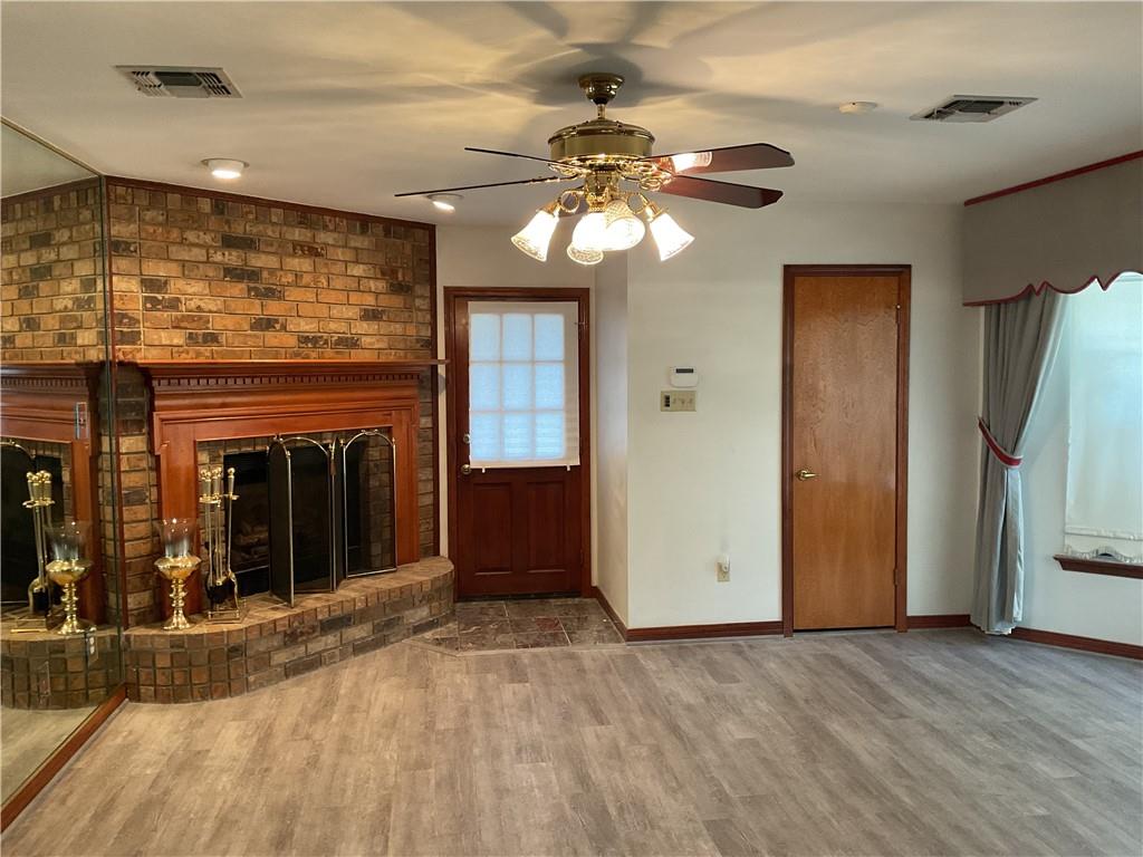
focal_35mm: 29
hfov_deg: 61.7
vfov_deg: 48.2
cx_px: 572
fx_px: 958
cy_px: 428
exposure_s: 1/60
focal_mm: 3
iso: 125
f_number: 1.8
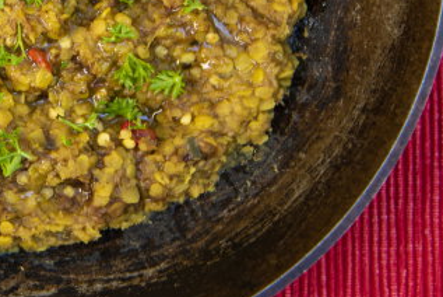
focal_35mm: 156
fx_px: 1921
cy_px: -25
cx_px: -48
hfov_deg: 12.9
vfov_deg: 8.7
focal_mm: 55
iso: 220
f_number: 4
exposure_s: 1/100
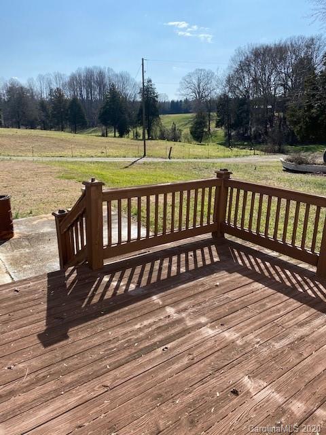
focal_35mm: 26
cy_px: 218
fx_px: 326
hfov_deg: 53.1
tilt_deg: -14.5
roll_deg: -0.6
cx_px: 163
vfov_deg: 67.3
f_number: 1.8
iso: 32
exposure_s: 1/1965
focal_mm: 4.25
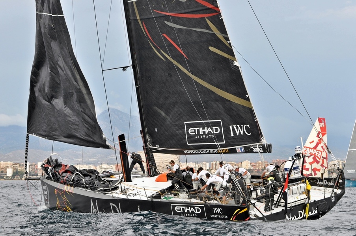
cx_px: 178
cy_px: 118
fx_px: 1185
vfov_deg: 11.4
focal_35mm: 120
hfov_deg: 17.1
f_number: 8
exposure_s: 1/250
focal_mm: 80
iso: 200
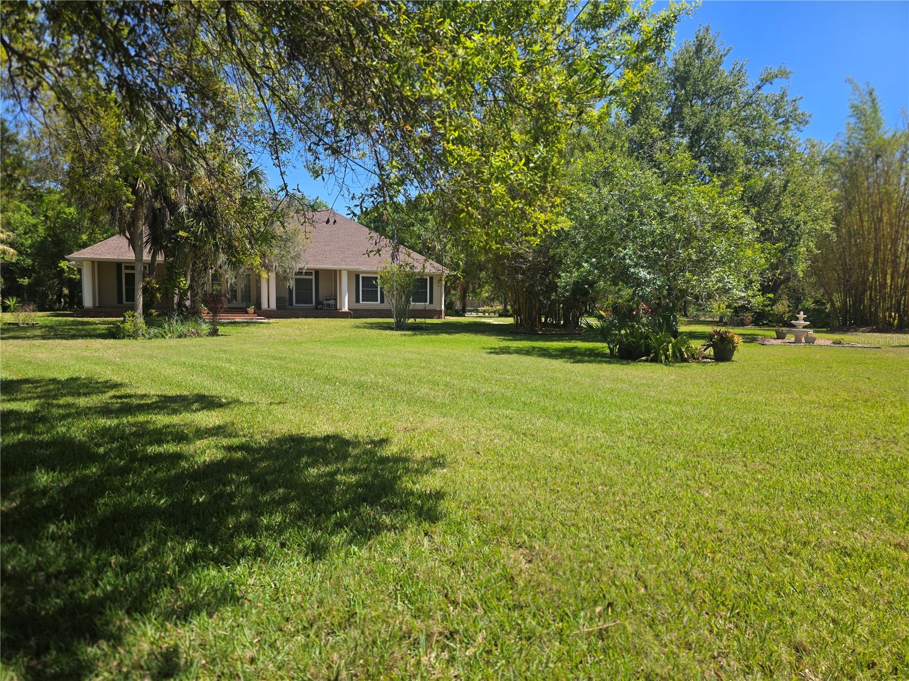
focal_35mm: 23
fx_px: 604
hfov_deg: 73.9
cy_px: 340
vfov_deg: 58.9
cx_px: 454
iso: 80
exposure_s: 1/3628
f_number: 1.7
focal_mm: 6.3
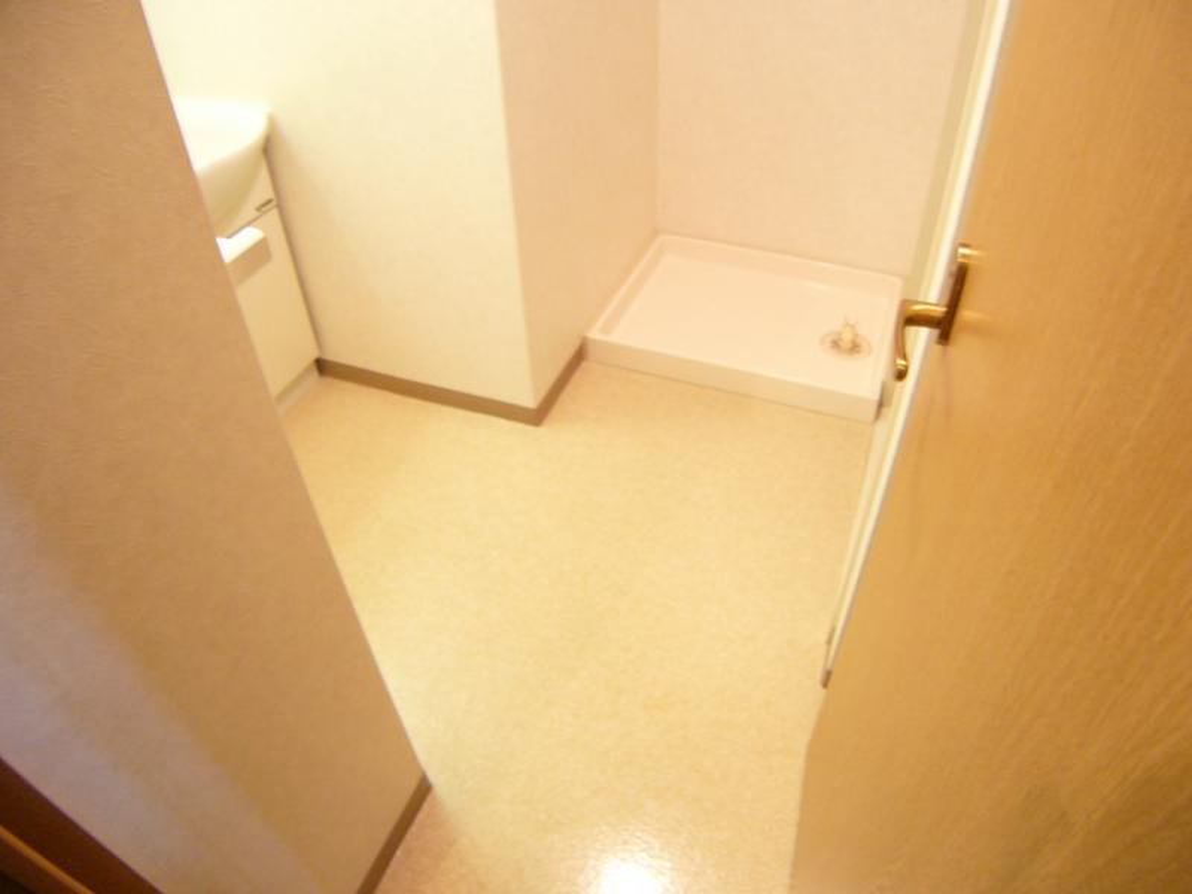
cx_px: 596
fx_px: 1205
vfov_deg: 40.7
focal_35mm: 35
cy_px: 447
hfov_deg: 52.6
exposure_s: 1/8
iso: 200
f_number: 2.8
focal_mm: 5.8
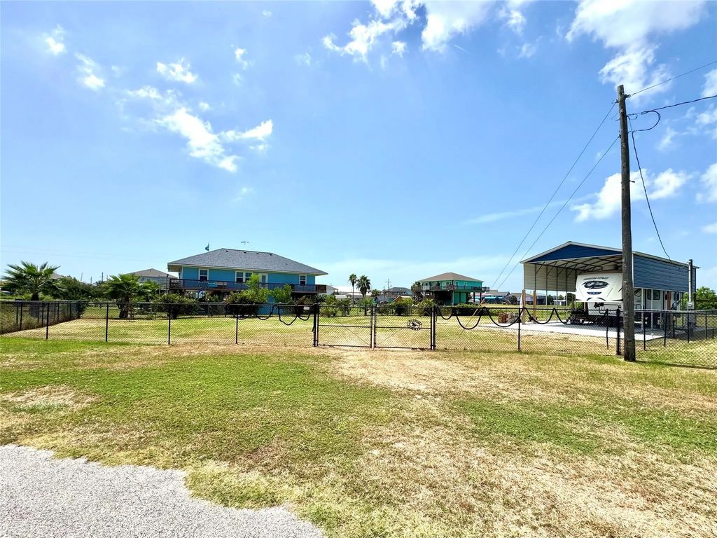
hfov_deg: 102.1
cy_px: 269
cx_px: 358
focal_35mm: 14
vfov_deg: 85.7
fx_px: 290
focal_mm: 2.22
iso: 50
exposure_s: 1/2985
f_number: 2.2
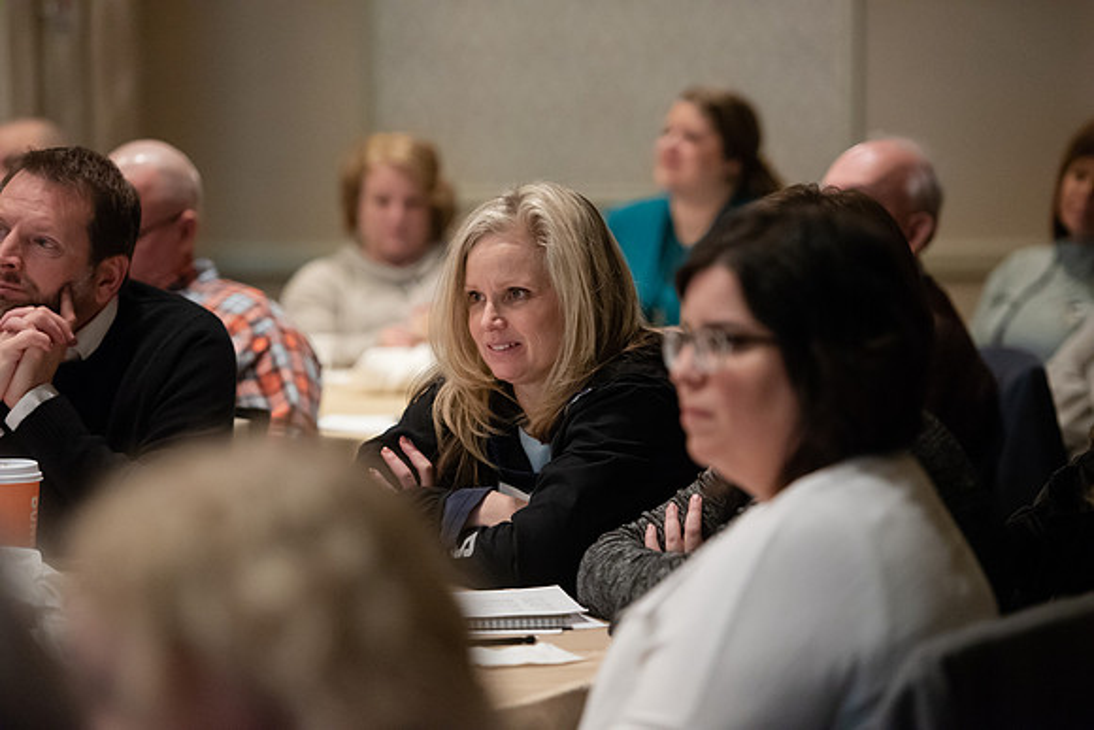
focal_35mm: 135
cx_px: 547
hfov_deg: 15.2
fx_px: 4103
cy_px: 365
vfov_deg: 10.2
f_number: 2.8
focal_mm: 135
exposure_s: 1/200
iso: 5000
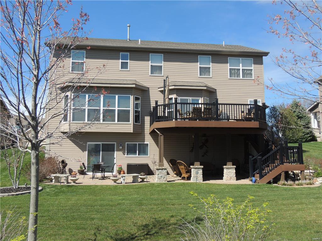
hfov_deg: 60.0
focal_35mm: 30
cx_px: 161
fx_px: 279
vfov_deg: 46.8
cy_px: 120
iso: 100
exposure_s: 1/1000
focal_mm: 5.3
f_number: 3.1
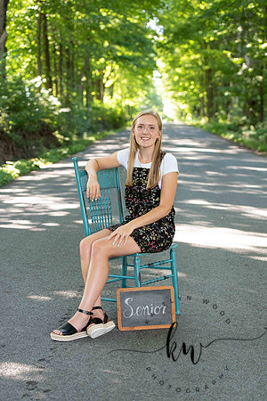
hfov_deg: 18.2
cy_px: 200
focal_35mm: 75
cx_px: 134
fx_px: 834
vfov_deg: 27.0
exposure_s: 1/200
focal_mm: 75
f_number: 3.5
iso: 640
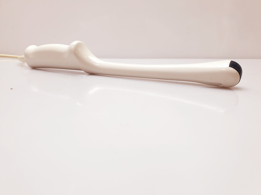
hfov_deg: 67.3
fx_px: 196
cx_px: 130
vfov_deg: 53.1
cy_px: 98
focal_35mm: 26
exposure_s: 1/50
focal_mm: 4.3
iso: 50
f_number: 2.4
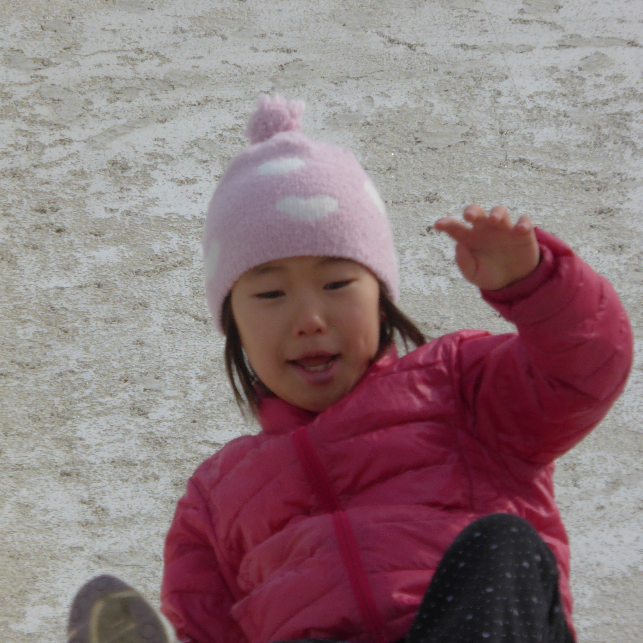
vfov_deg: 3.6
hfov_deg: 3.6
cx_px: 225
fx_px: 10277
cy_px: 321
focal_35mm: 489
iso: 100
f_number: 6
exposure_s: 1/640
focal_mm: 66.8
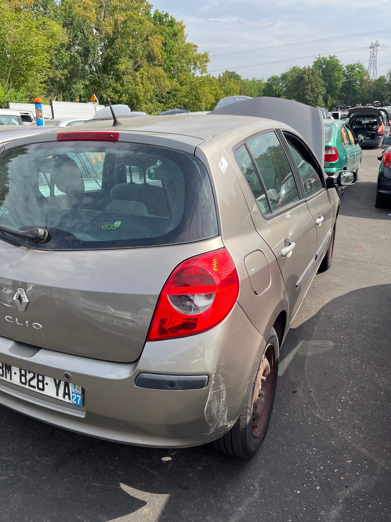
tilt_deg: -16.7
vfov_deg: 67.3
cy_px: 261
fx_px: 392
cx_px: 196
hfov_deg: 53.1
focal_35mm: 26
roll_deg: +4.2
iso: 50
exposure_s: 1/1748
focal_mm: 5.1
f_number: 1.6
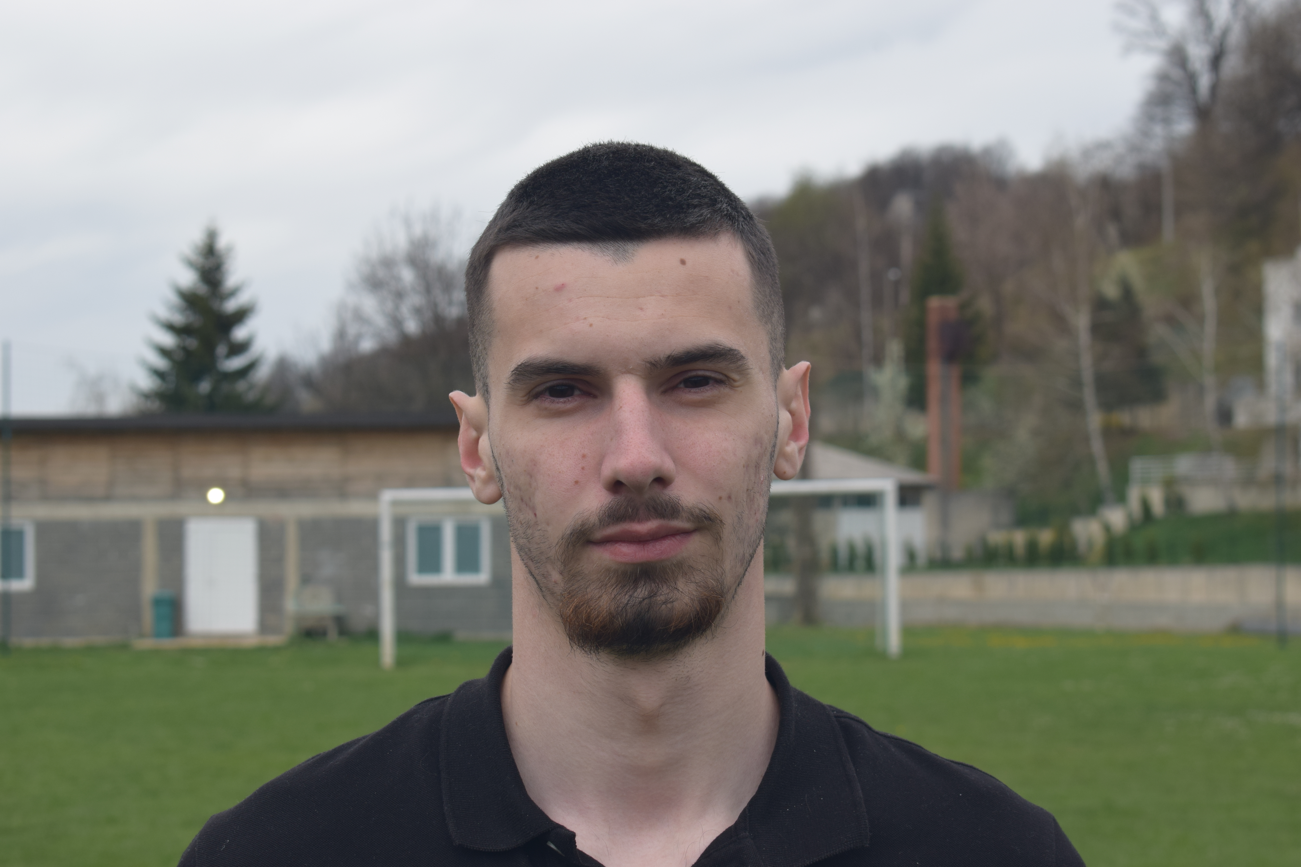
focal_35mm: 82
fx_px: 2981
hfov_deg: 24.6
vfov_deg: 16.6
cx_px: 650
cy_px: 434
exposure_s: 1/320
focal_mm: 55
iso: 200
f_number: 8
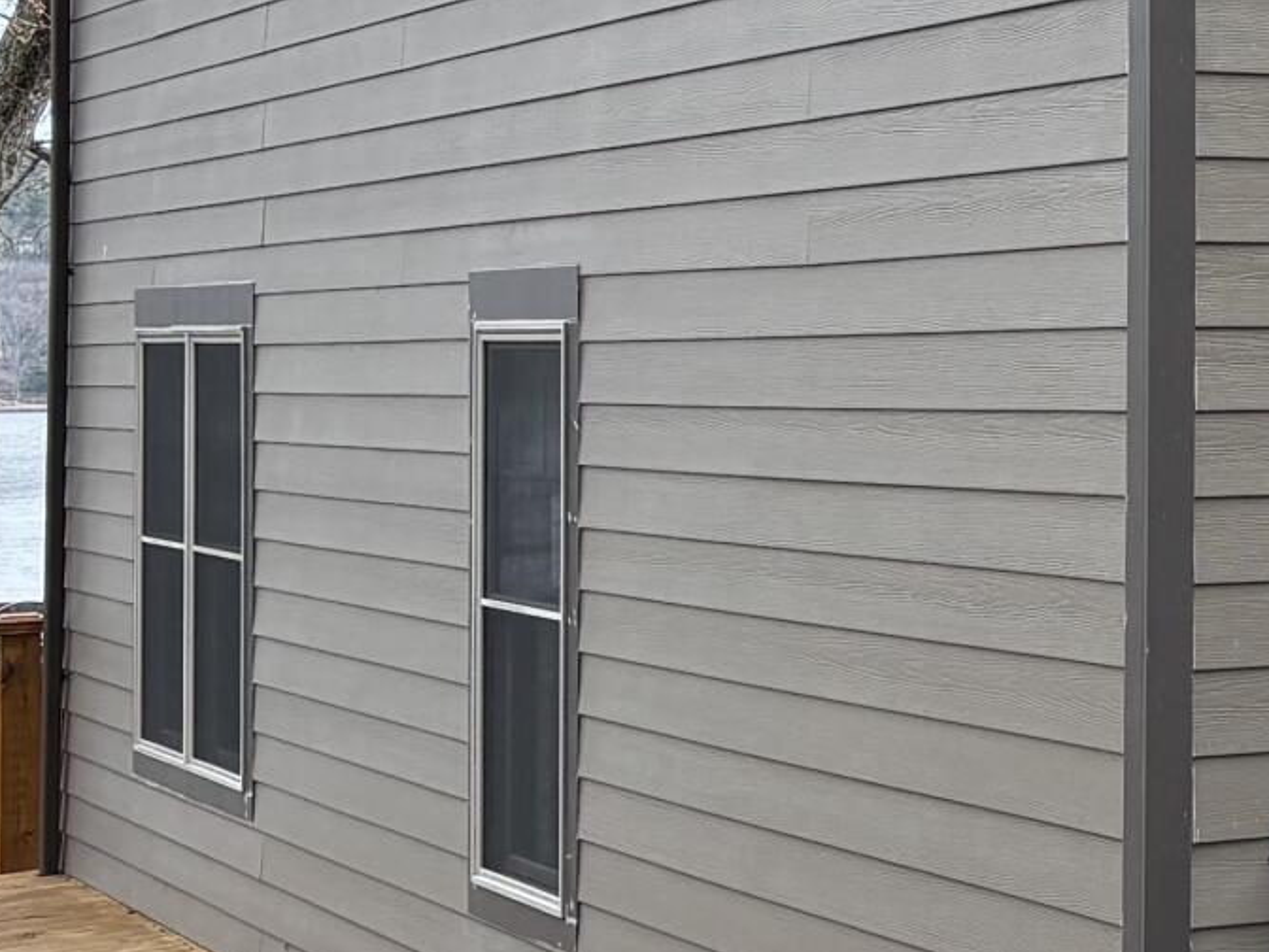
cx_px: 2245
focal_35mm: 116
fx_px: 4252
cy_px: 189
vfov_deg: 12.7
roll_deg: -0.6
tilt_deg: +2.1
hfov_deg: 14.9
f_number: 1.6
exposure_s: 1/732
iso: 50
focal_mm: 5.96
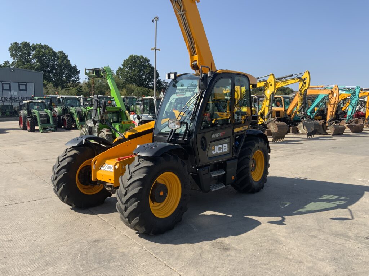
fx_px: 309
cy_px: 138
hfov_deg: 61.7
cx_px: 184
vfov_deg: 48.2
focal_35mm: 29
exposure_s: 1/1412
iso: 16
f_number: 1.8
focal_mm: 3
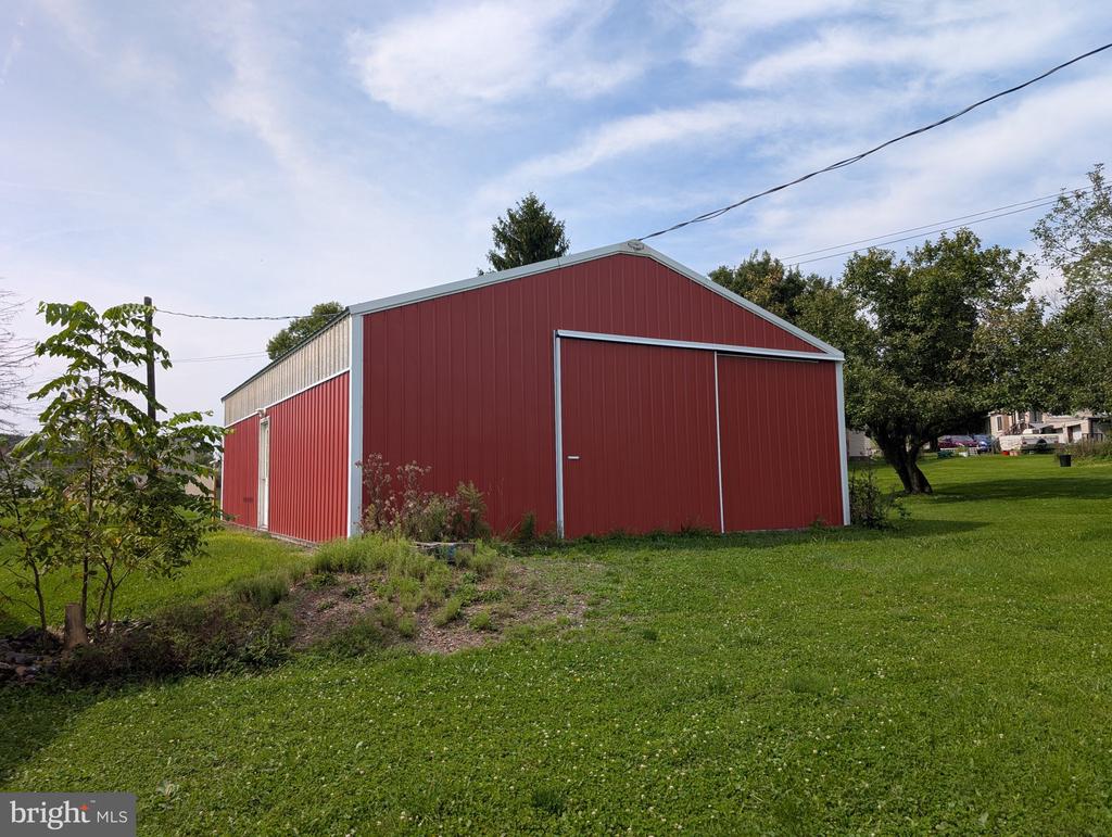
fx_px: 772
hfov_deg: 71.5
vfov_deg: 56.9
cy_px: 418
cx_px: 556
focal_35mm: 24
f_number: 1.68
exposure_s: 1/968
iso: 21
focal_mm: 6.9
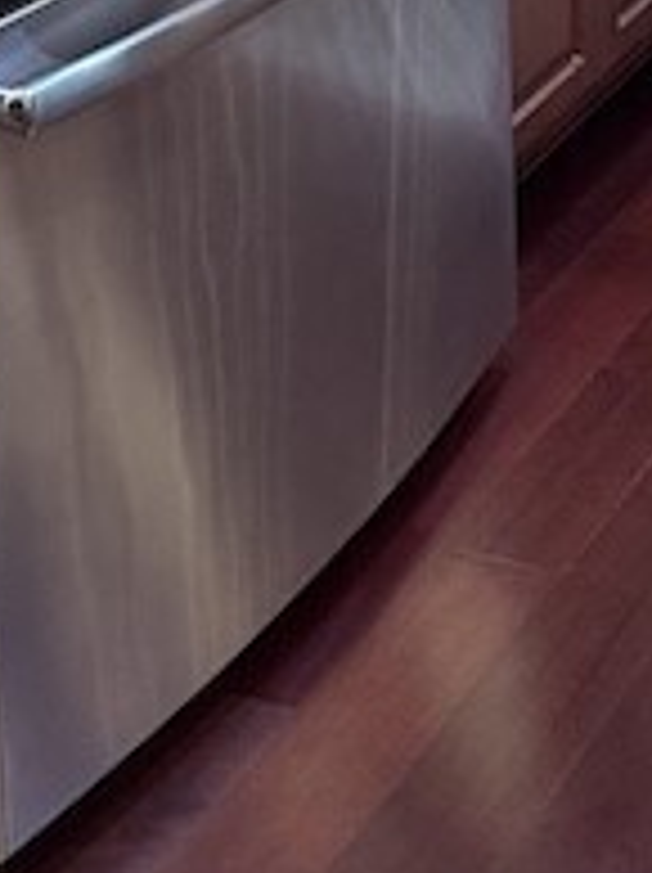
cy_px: -670
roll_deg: +2.4
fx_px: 2995
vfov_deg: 14.6
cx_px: 692
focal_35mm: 119
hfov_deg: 12.2
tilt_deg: -9.1
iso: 640
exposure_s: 1/60
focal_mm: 6.76
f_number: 1.78
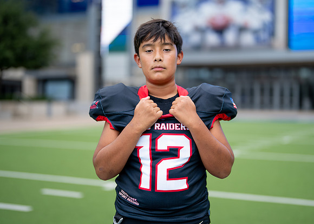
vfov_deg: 23.7
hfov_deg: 32.8
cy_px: 104
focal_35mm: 60
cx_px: 176
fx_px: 533
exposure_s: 1/1250
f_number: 1.2
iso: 100
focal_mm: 50
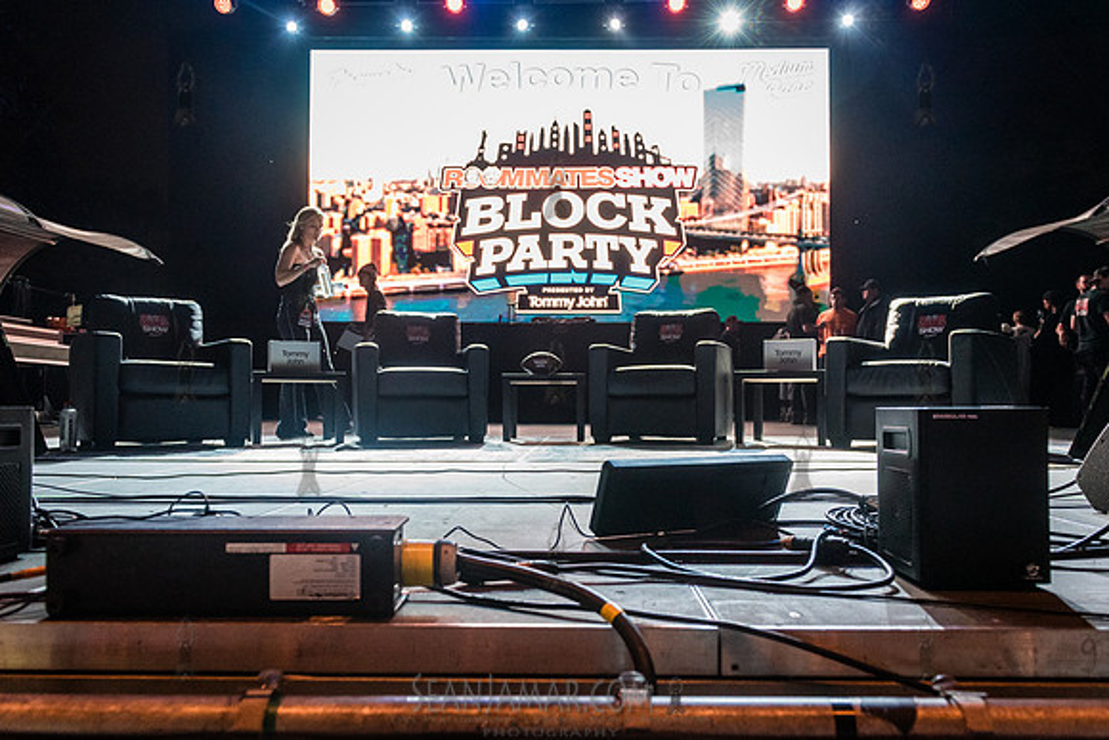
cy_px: 386
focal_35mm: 25
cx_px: 571
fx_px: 785
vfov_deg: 50.5
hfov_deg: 70.5
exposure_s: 1/320
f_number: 4
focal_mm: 24
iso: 5000
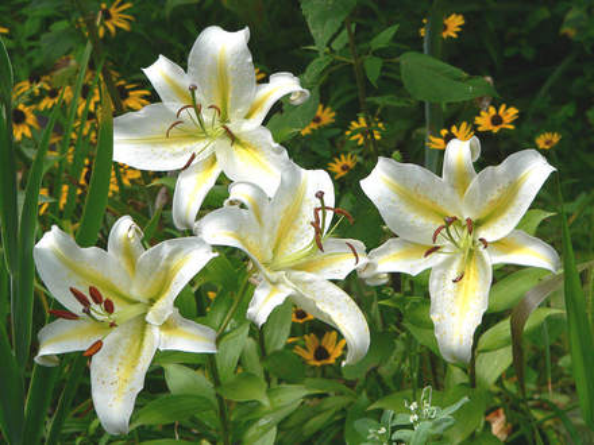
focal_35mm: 171
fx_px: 2934
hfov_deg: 11.6
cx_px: 297
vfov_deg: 8.7
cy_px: 222
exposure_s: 1/250
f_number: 4
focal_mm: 28.5
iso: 80
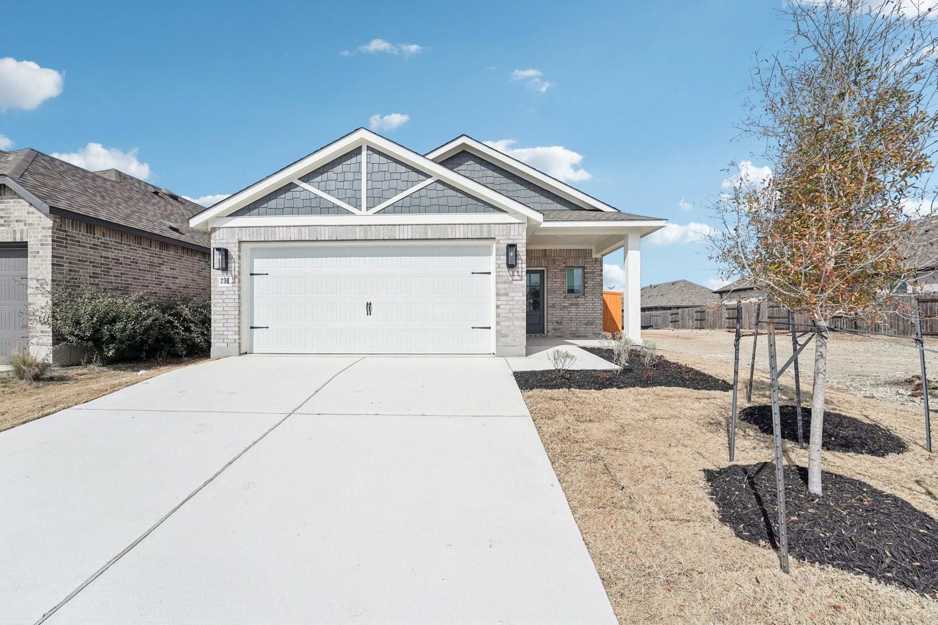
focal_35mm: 14
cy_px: 312
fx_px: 365
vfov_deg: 81.2
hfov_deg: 104.3
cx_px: 469
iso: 800
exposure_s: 1/8000
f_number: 8
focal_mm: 14
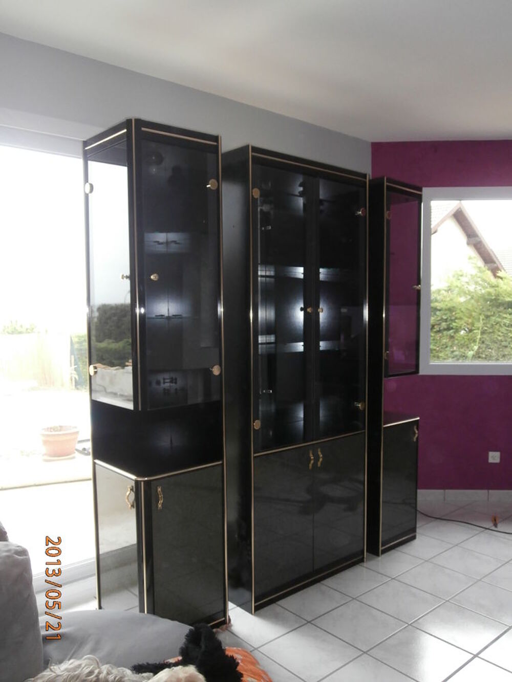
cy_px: 341
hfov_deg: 46.8
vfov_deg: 60.0
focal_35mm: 30
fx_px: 592
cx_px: 256
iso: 200
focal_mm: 5.36
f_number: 3.5
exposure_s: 1/30
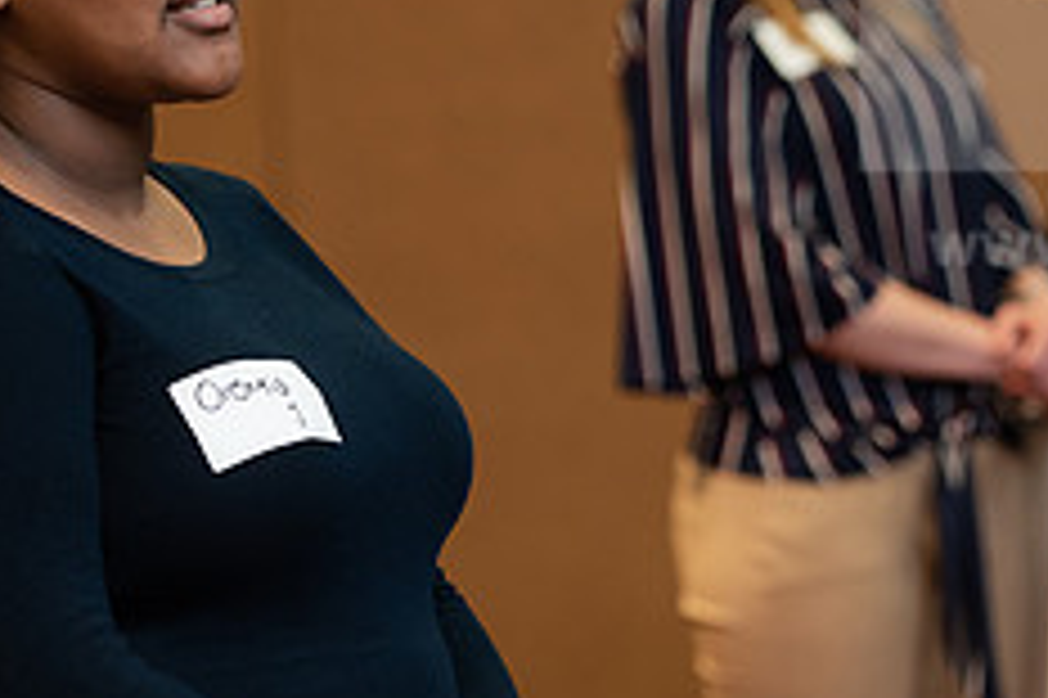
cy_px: 340
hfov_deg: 8.1
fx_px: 7389
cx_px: 724
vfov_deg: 5.4
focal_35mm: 254
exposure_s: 1/200
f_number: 3.5
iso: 1600
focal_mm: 102
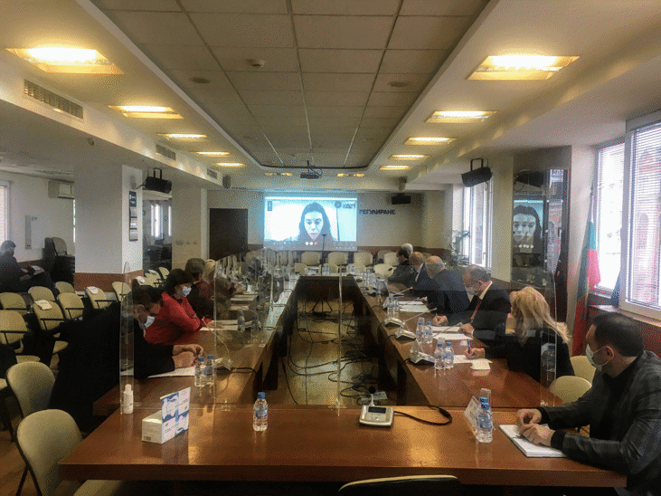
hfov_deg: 61.7
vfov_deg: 48.2
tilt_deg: -1.7
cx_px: 330
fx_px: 554
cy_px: 248
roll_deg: -0.7
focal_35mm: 29
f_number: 2.2
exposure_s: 1/33
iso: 80
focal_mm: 4.15
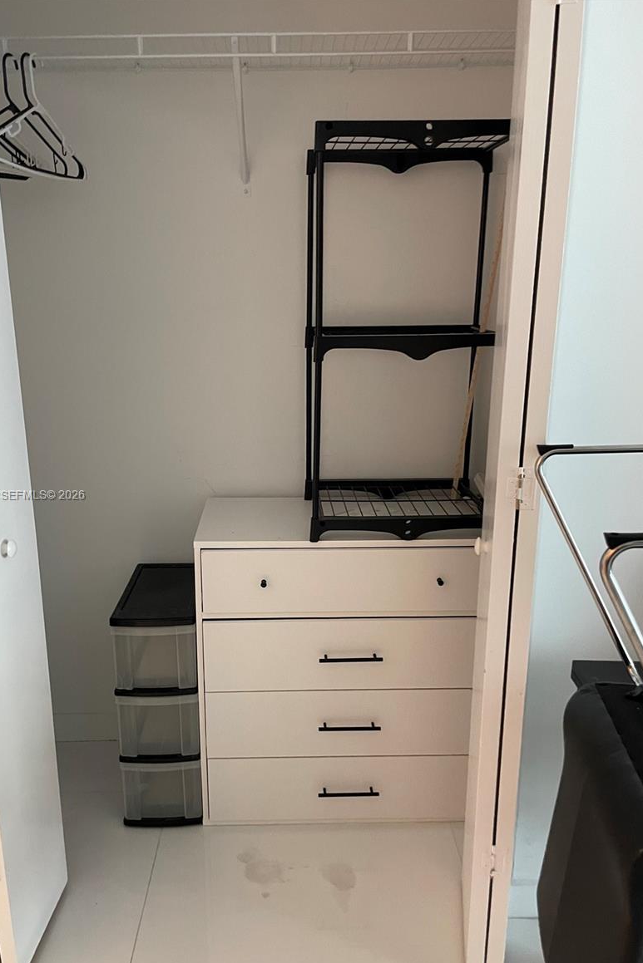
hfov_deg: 46.4
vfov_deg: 65.5
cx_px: 305
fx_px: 750
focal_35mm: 28
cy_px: 496
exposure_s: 1/60
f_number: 1.6
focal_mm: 4.2
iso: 200
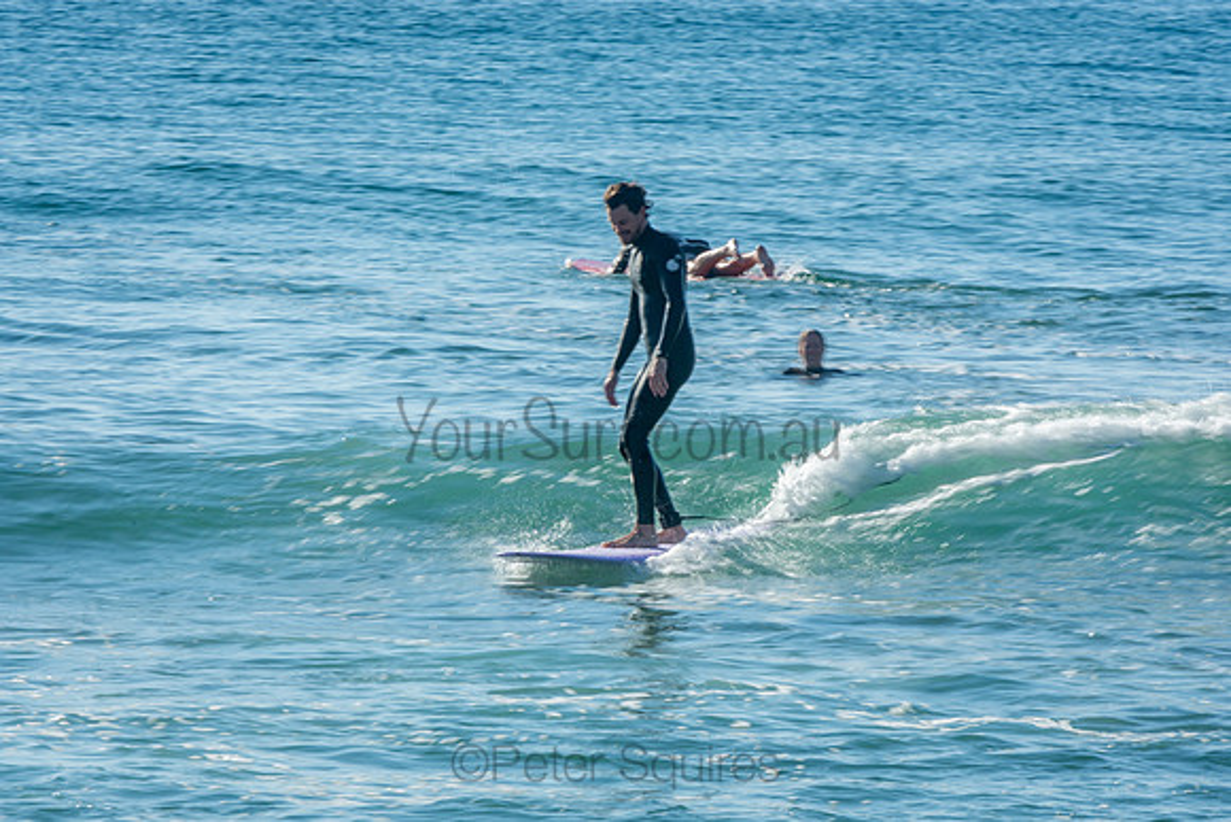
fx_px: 15903
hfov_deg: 4.4
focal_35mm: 465
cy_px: 411
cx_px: 616
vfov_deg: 3.0
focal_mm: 310
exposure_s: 1/30
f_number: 22
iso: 100
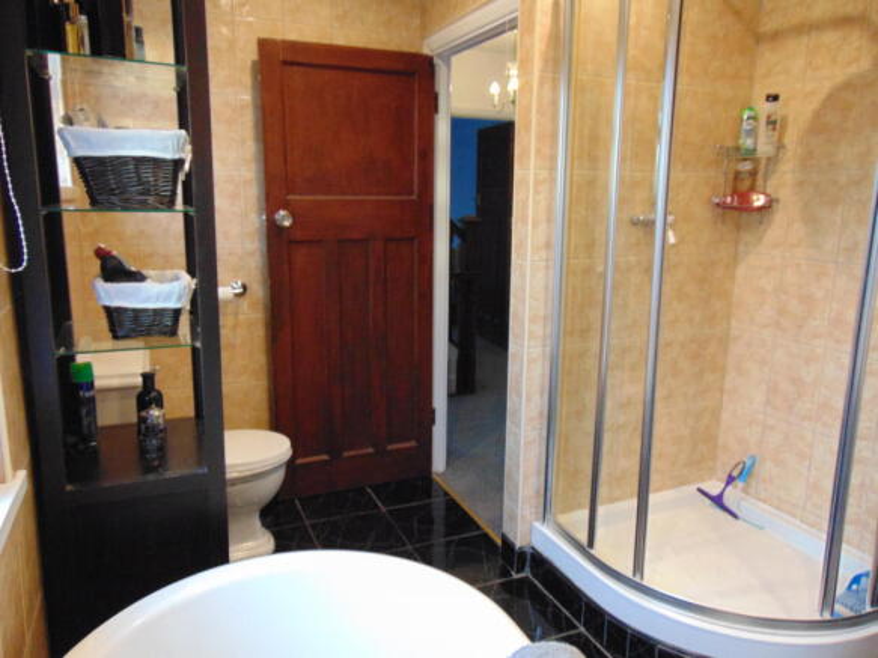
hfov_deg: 69.4
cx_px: 439
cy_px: 329
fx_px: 634
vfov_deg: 54.9
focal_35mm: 25
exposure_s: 1/30
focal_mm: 4.5
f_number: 3
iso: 400
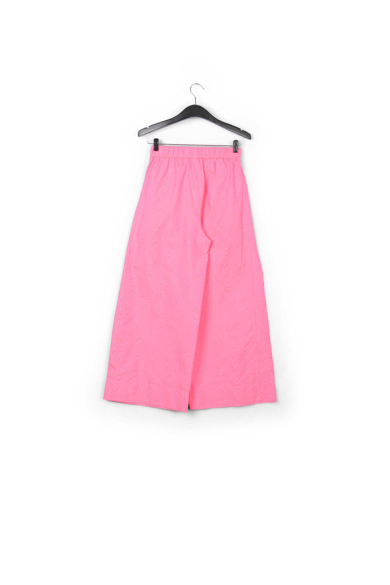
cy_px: 292
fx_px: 618
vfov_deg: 50.7
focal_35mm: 38
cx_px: 195
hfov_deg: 35.0
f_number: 11
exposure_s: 1/200
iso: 100
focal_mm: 38
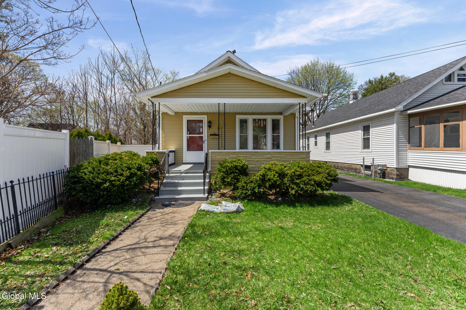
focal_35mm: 15
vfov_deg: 78.8
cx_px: 233
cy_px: 155
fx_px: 189
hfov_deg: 101.9
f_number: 8
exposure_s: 1/320
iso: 100
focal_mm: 14.6
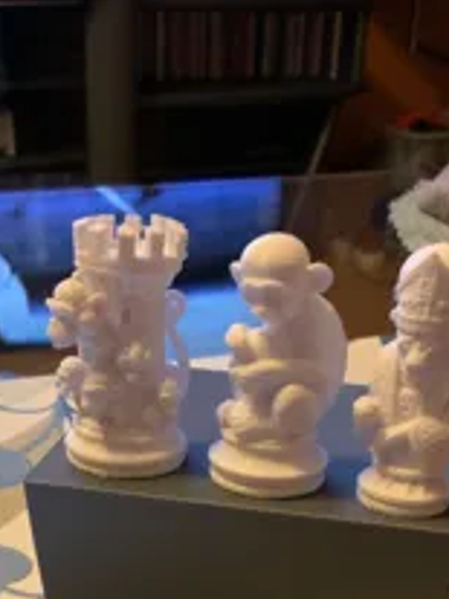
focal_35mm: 56
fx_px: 969
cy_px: 567
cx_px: 217
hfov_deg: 26.1
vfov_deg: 32.2
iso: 320
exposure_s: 1/25
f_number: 1.8
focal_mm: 3
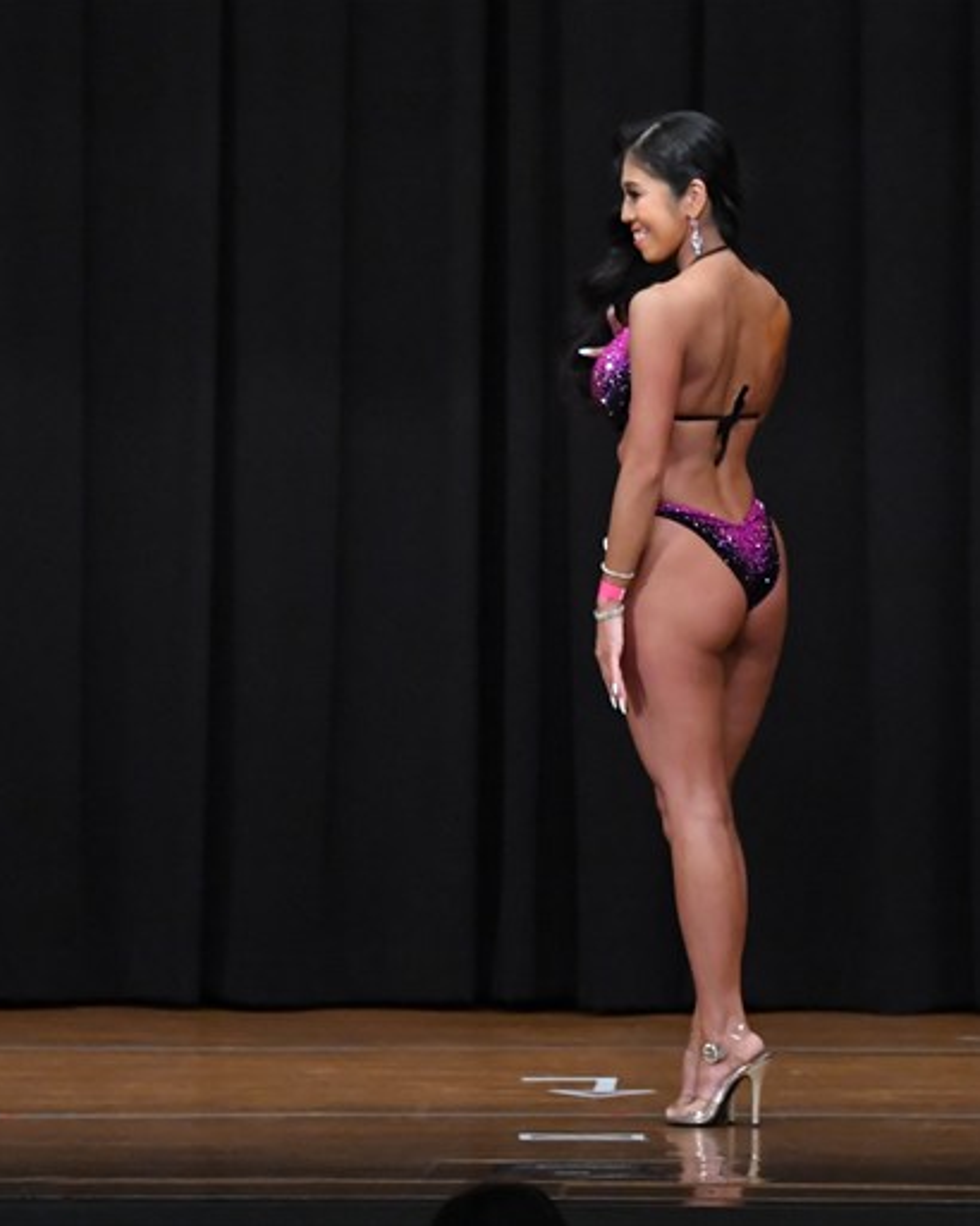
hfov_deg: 4.8
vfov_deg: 6.1
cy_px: 612
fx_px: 11572
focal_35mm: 319
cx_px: 659
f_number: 5.6
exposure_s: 1/400
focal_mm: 150
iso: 6400
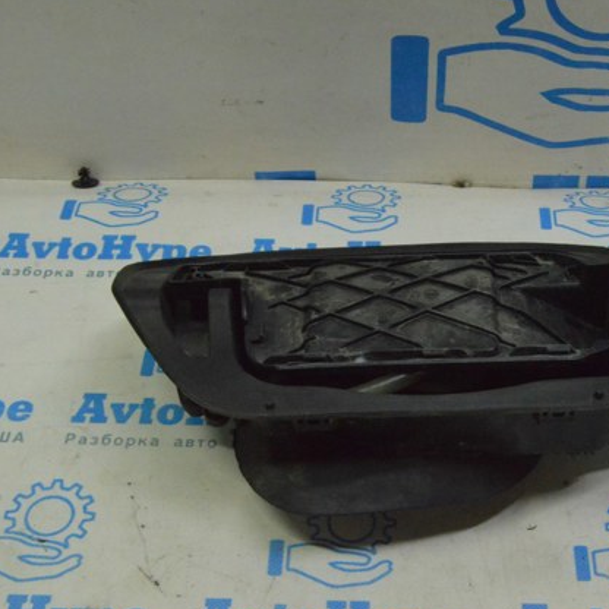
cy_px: 307
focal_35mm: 61
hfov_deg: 28.1
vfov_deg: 28.3
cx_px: 420
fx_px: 1207
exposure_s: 1/60
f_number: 20
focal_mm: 31
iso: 6400
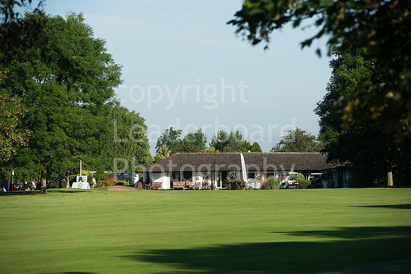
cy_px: 137
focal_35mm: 200
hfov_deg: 10.3
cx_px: 206
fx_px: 2282
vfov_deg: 6.9
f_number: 7.1
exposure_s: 1/800
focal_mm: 200
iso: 200
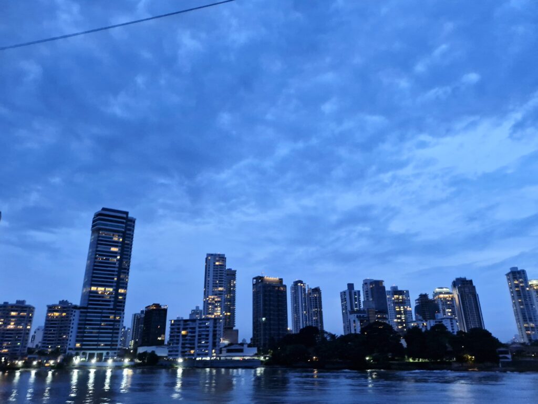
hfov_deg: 73.9
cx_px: 269
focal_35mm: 23
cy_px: 202
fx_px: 357
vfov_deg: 58.9
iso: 500
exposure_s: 1/30
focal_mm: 5.54
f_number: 1.8
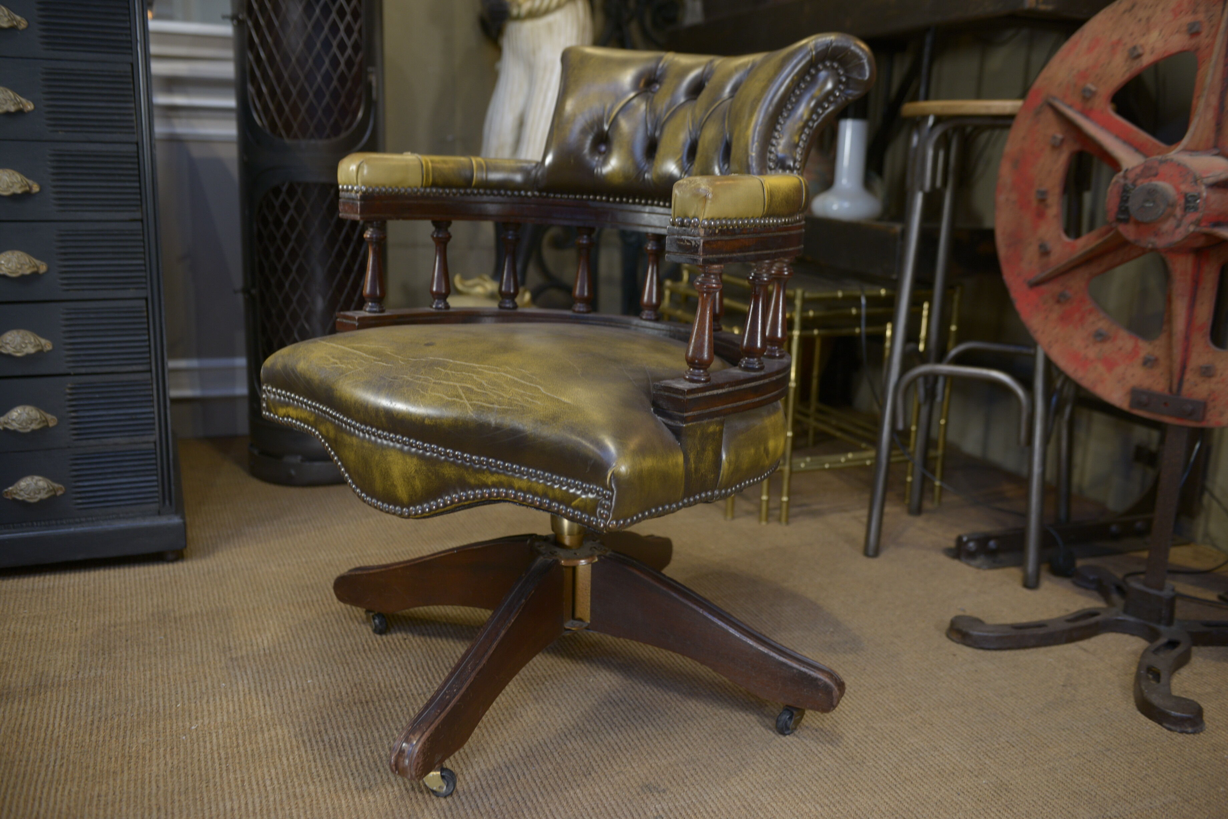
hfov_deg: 55.8
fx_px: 1160
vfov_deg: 38.9
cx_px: 614
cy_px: 410
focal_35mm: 34
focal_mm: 34
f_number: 3.5
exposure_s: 1/50
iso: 640
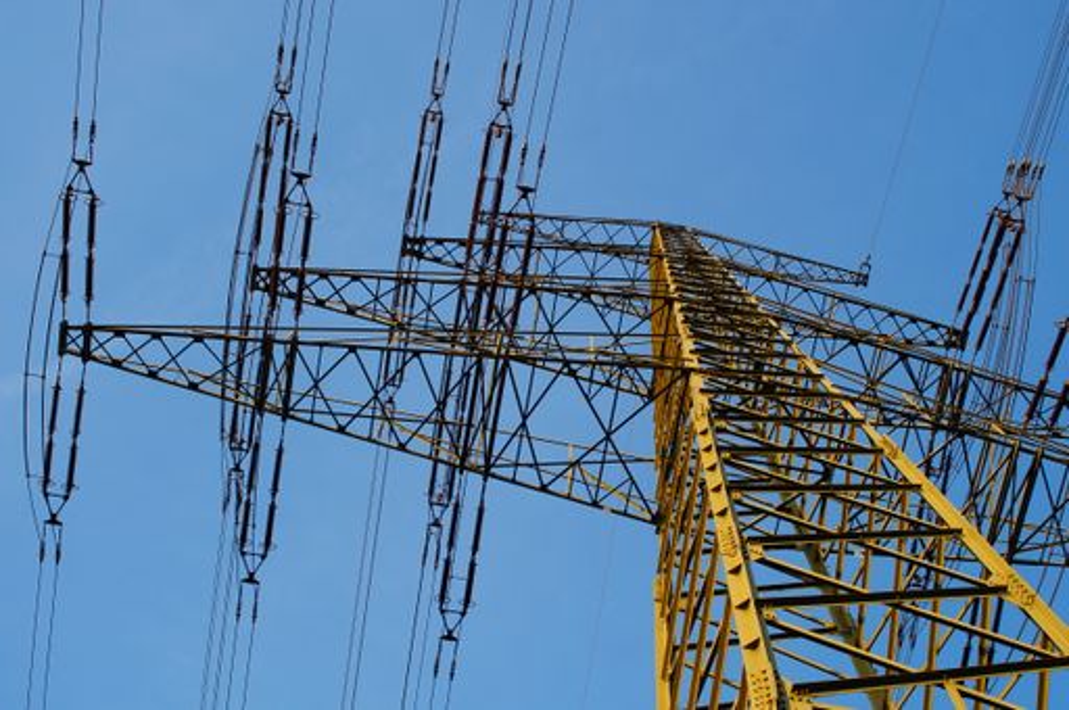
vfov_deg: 31.8
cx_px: 534
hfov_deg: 46.5
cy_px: 355
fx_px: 1246
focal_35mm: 42
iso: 100
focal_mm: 28
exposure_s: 1/125
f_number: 5.6
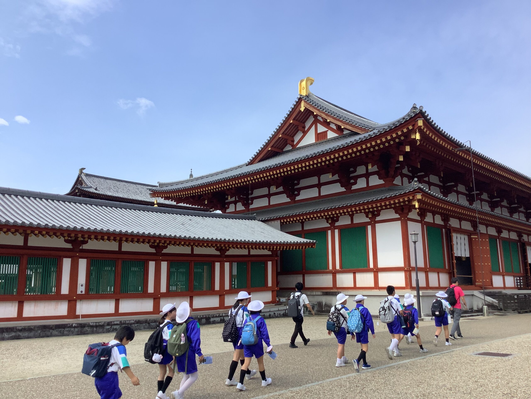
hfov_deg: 58.4
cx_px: 266
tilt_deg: +10.1
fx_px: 476
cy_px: 200
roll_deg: +1.4
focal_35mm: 31
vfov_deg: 45.4
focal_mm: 3.3
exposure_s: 1/1359
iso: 25
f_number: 2.4
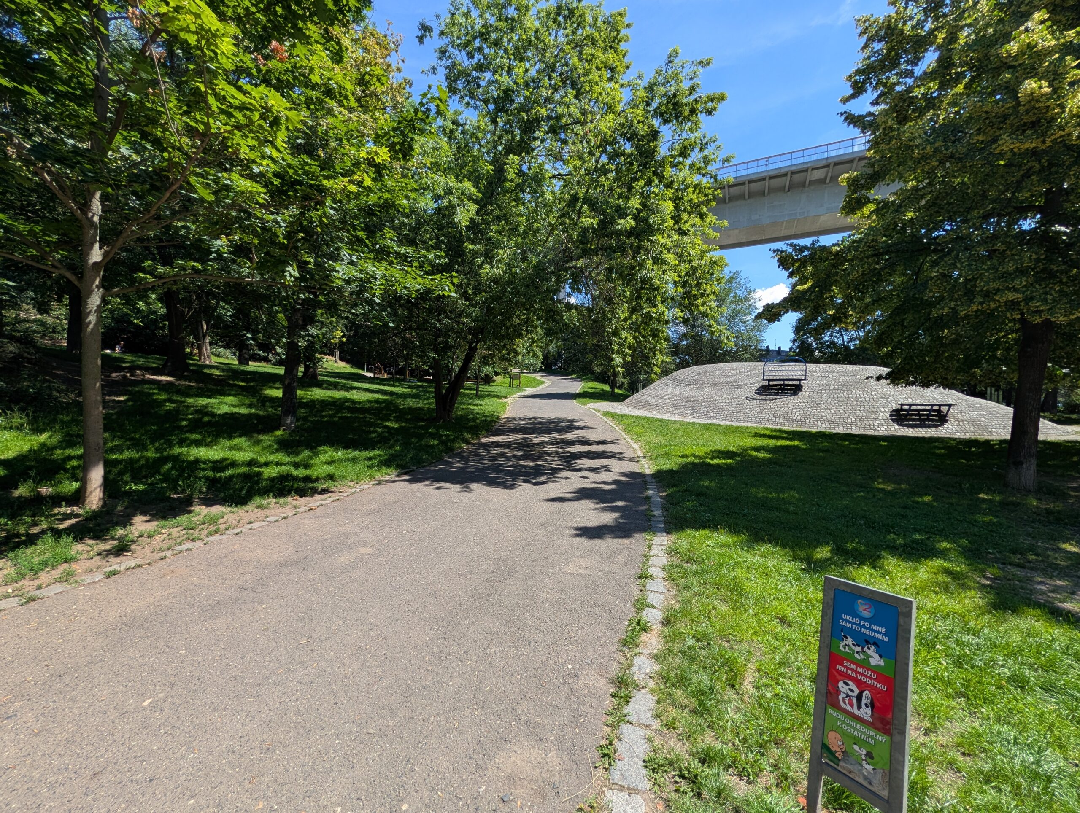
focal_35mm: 12
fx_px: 375
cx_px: 540
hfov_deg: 110.5
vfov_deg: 94.6
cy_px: 406
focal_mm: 2.02
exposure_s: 1/1626
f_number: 1.7
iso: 46
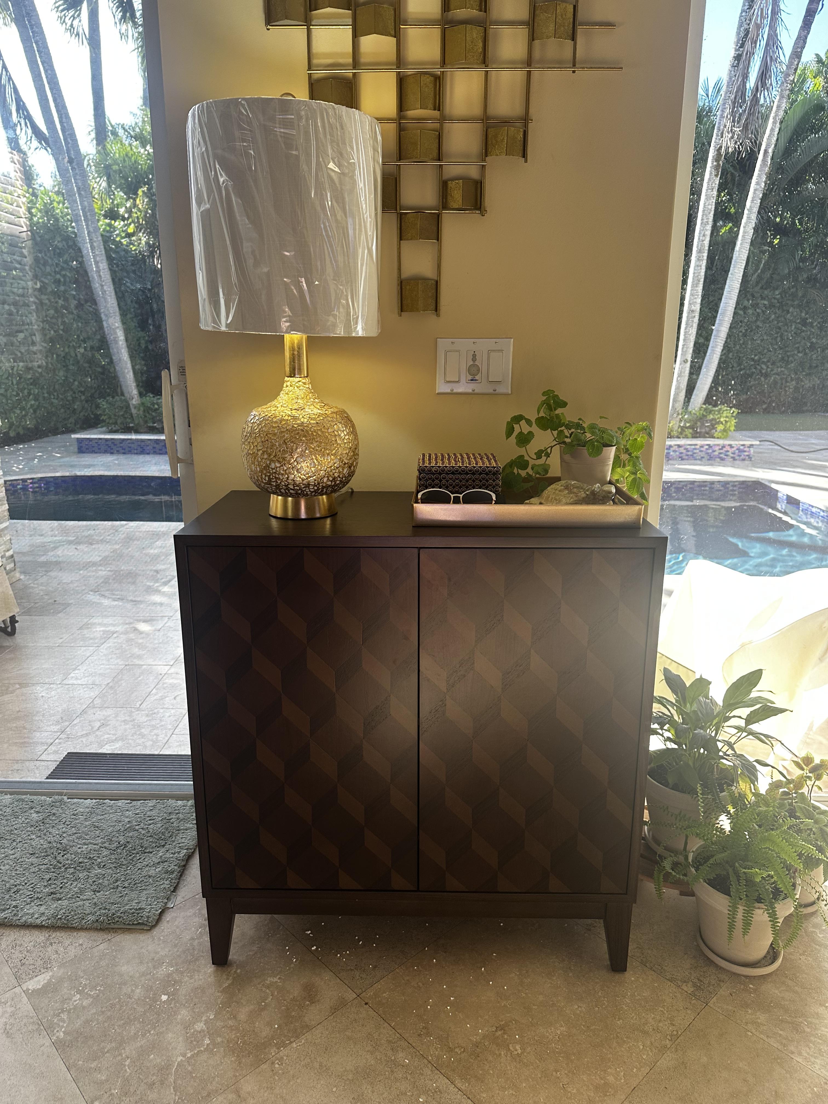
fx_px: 765
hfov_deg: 56.8
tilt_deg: -15.1
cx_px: 414
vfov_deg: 71.6
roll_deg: +1.4
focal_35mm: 24
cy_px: 552
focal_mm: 6.86
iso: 125
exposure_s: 1/120
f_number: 1.78
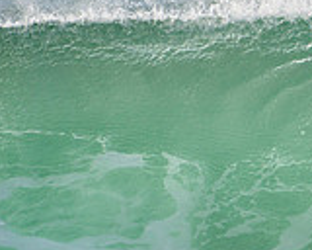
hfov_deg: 0.9
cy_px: 225
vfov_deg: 0.7
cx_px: 689
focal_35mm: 2085
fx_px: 19253
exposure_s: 1/2000
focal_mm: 500
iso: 320
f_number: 5.6
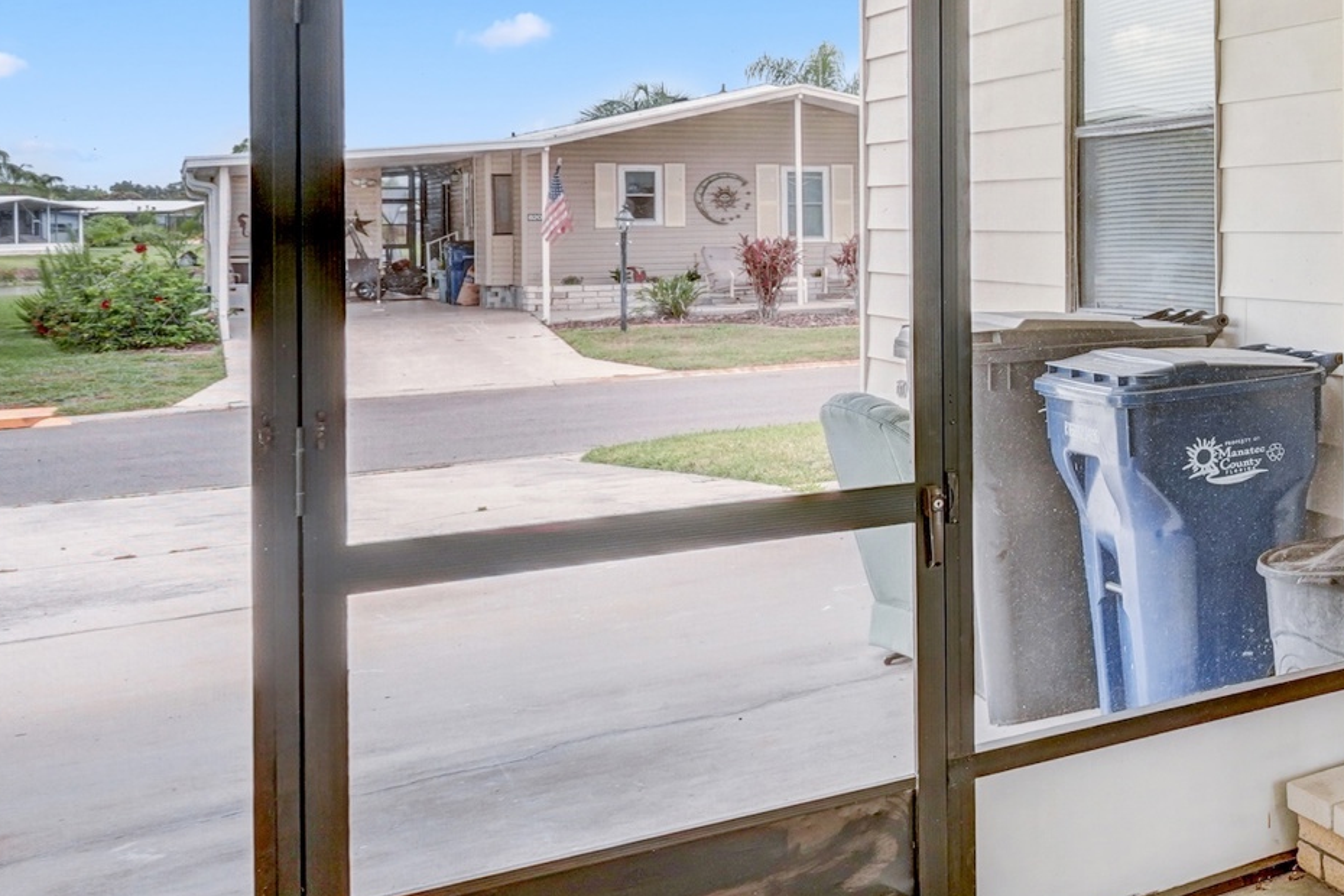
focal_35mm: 43
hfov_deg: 33.1
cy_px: 173
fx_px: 1605
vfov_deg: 30.4
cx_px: 1762
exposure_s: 1/60
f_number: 8
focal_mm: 16
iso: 400
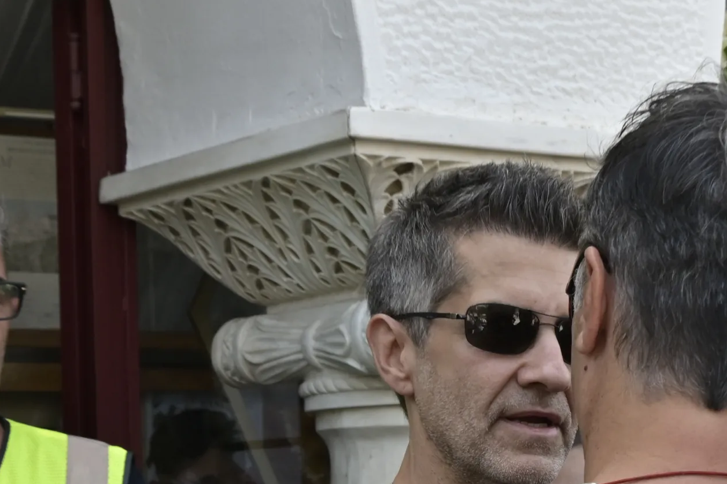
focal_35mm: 110
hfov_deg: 18.5
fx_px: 2221
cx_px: 535
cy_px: 391
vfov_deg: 12.4
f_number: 8
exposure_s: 1/400
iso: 500
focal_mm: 36
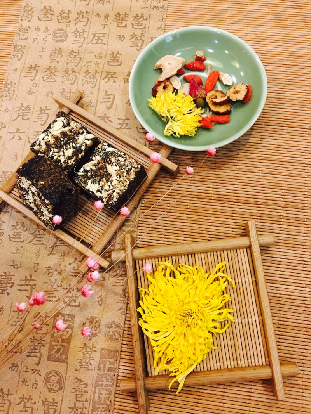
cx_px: 156
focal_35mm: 29
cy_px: 207
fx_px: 347
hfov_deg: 48.2
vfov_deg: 61.7
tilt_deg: -75.5
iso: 200
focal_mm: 4.15
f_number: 2.2
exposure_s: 1/33
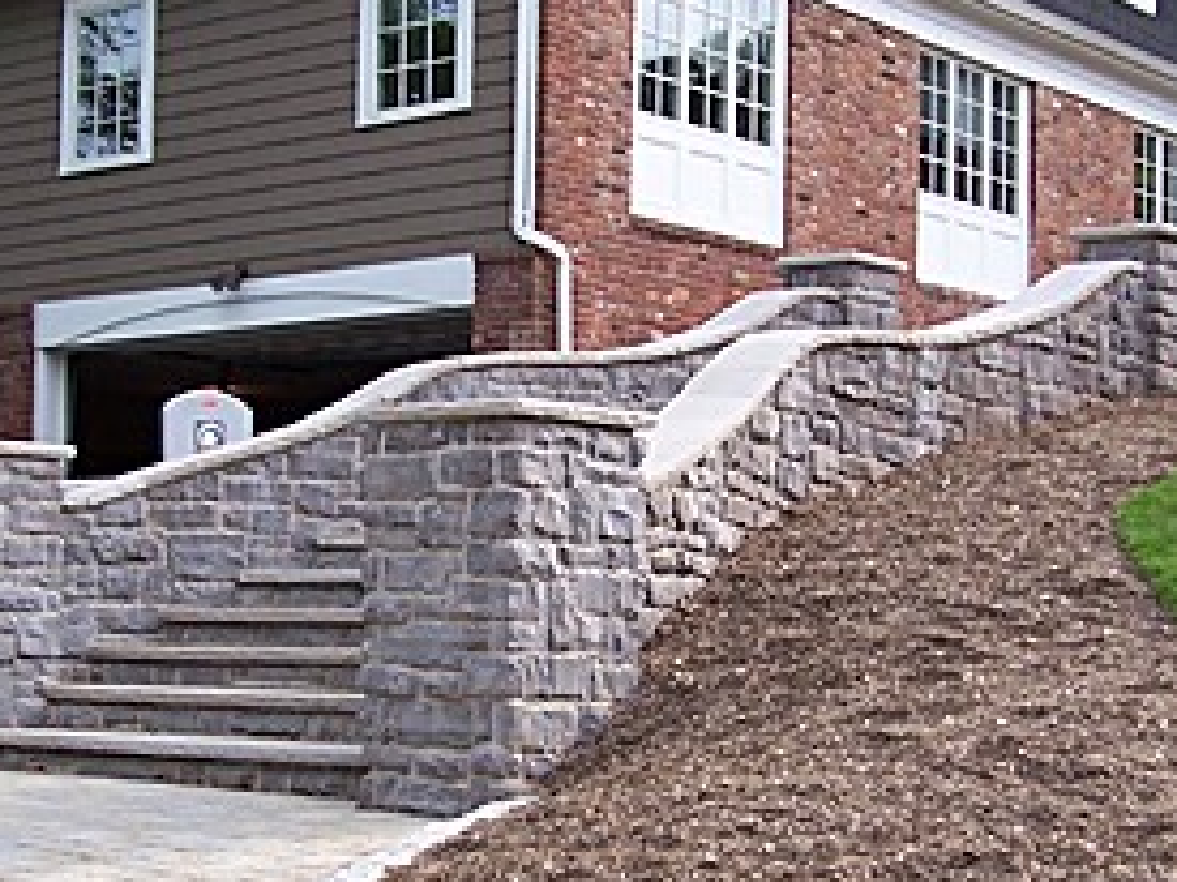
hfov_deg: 25.6
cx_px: 691
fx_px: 2583
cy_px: 602
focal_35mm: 76
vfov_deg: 19.3
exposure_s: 1/350
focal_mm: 5.6
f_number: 2.7
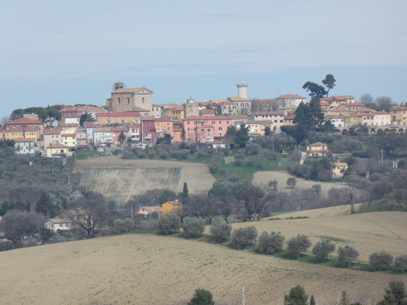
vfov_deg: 3.1
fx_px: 5691
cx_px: 204
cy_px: 152
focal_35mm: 484
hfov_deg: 4.1
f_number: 5.6
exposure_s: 1/400
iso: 80
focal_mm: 86.7
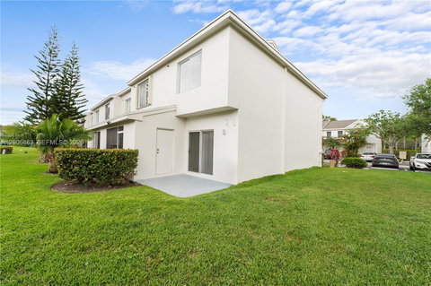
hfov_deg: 104.3
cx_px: 216
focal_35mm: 14
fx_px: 167
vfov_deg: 81.1
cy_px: 143
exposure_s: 1/30
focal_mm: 14
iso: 200
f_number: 9
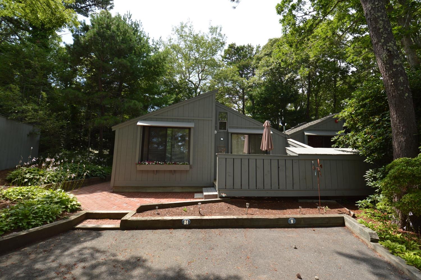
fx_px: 175
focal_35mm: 15
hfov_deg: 100.4
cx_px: 210
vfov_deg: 77.2
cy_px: 140
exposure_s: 1/200
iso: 100
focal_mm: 10
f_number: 5.6
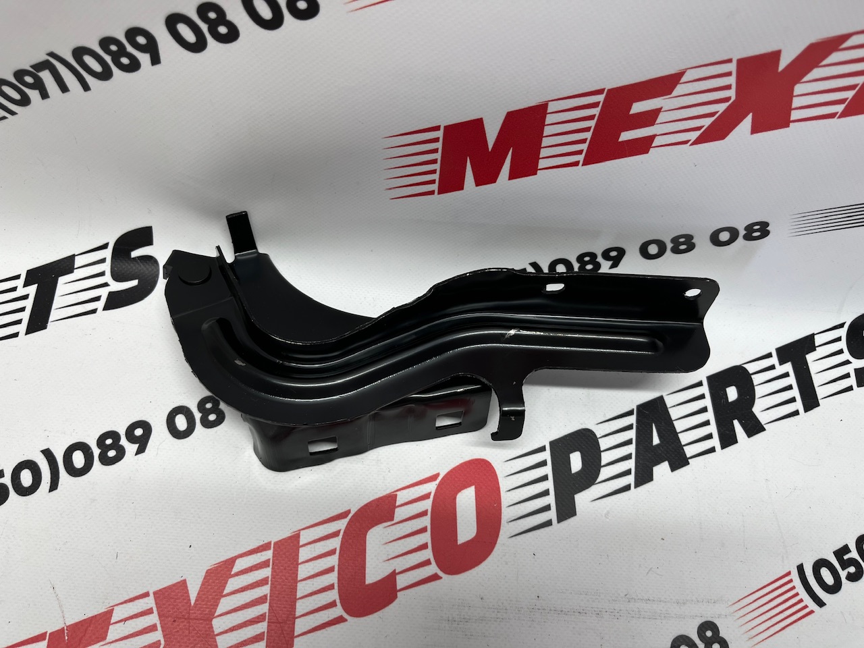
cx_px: 432
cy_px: 324
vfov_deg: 53.1
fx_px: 649
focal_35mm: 26
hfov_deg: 67.3
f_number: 1.6
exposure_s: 1/100
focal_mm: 5.1
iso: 32
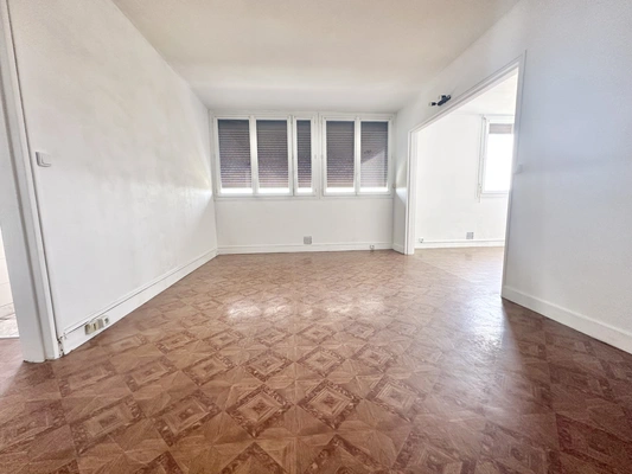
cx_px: 316
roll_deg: +1.0
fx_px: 256
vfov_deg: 85.7
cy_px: 237
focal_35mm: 14
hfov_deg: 102.1
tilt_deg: -6.8
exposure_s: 1/99
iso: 160
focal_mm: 2.22
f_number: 2.2
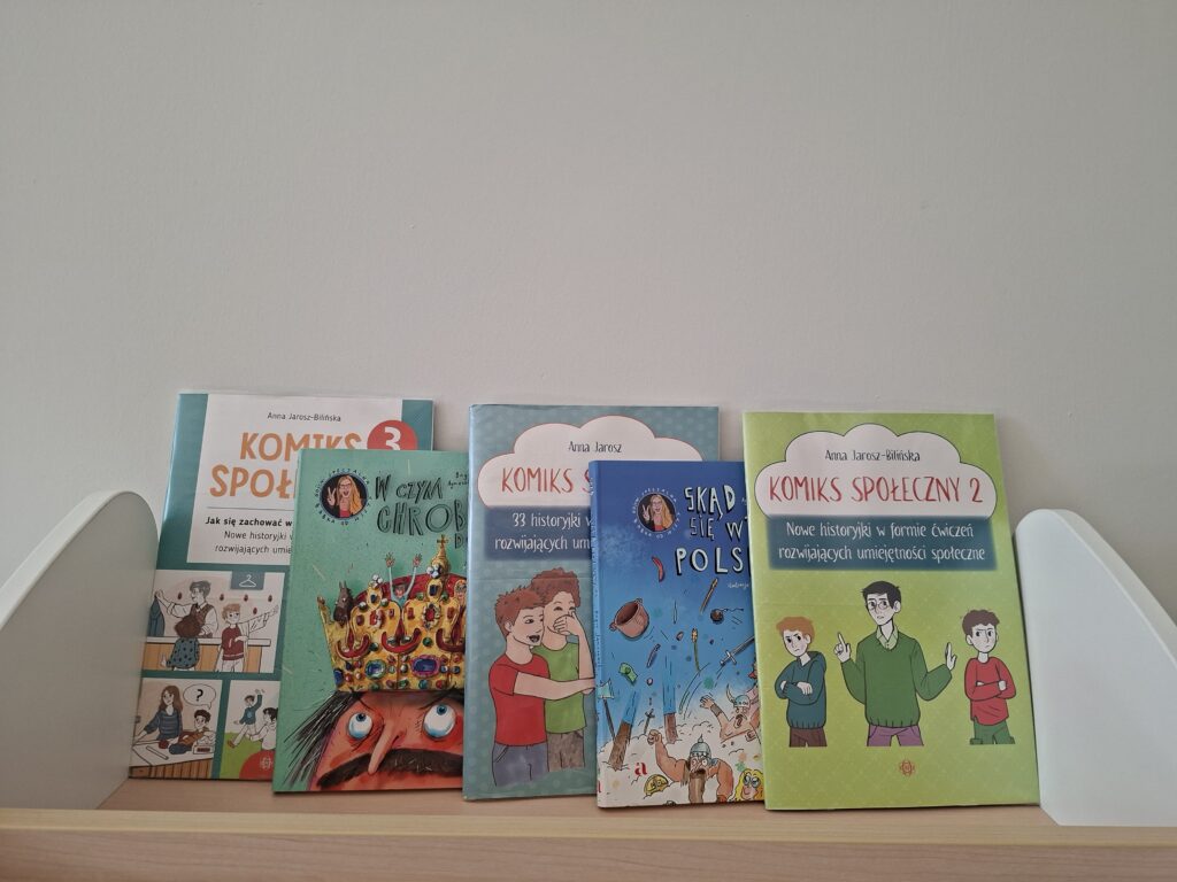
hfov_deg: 73.9
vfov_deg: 58.9
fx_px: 782
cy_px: 441
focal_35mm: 23
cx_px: 588
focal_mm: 5.54
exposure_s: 1/100
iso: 160
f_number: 1.8
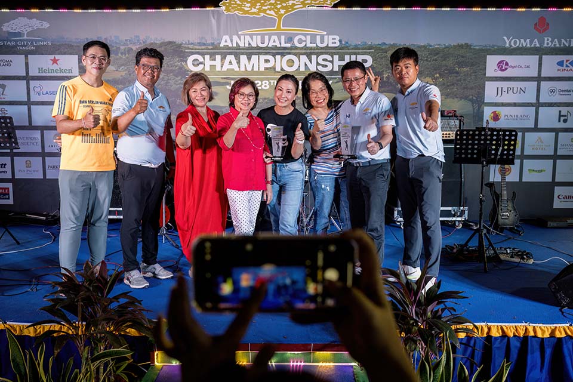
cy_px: 191
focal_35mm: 39
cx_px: 286
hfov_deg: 49.6
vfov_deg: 34.2
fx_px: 621
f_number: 5.6
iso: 1800
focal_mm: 39
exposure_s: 1/200
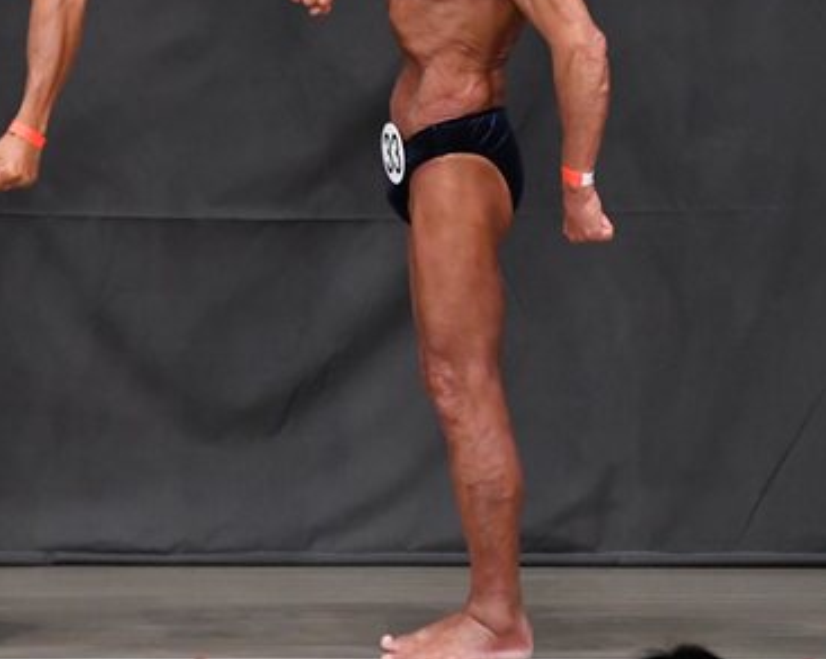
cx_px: 577
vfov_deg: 3.5
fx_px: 10894
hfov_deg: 4.3
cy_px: 196
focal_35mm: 446
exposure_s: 1/400
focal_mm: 150
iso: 5000
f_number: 5.6
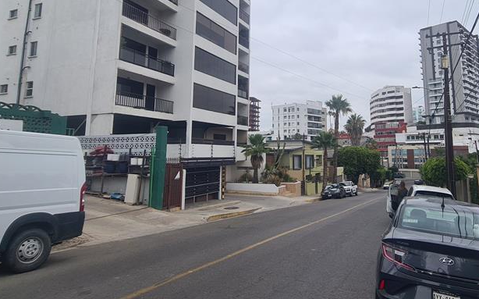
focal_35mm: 23
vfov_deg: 51.9
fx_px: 300
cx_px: 289
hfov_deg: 76.2
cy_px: 99
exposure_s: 1/1696
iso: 50
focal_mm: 2.2
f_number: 2.2
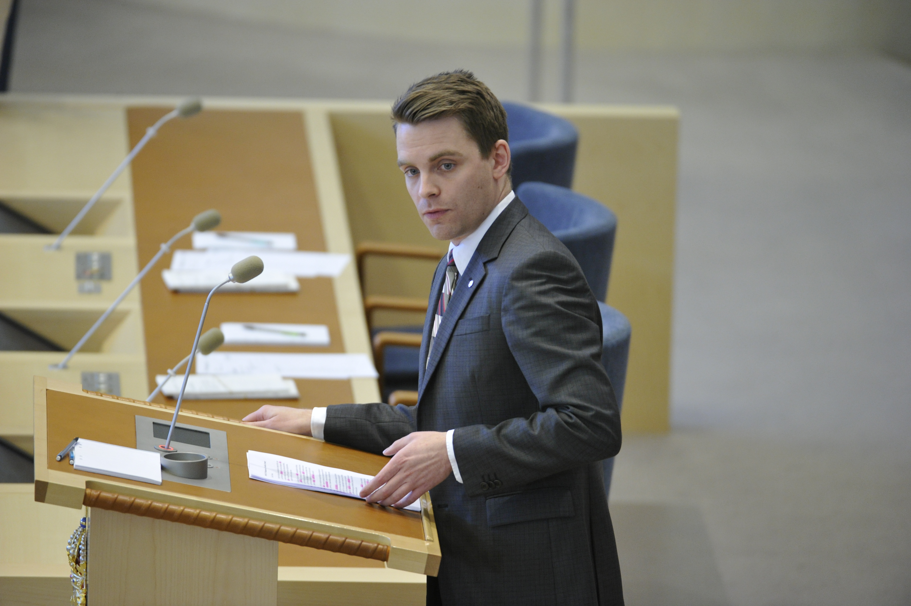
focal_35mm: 400
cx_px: 456
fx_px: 10116
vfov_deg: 3.4
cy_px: 303
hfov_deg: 5.2
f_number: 4.5
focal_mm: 400
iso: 4000
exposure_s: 1/200
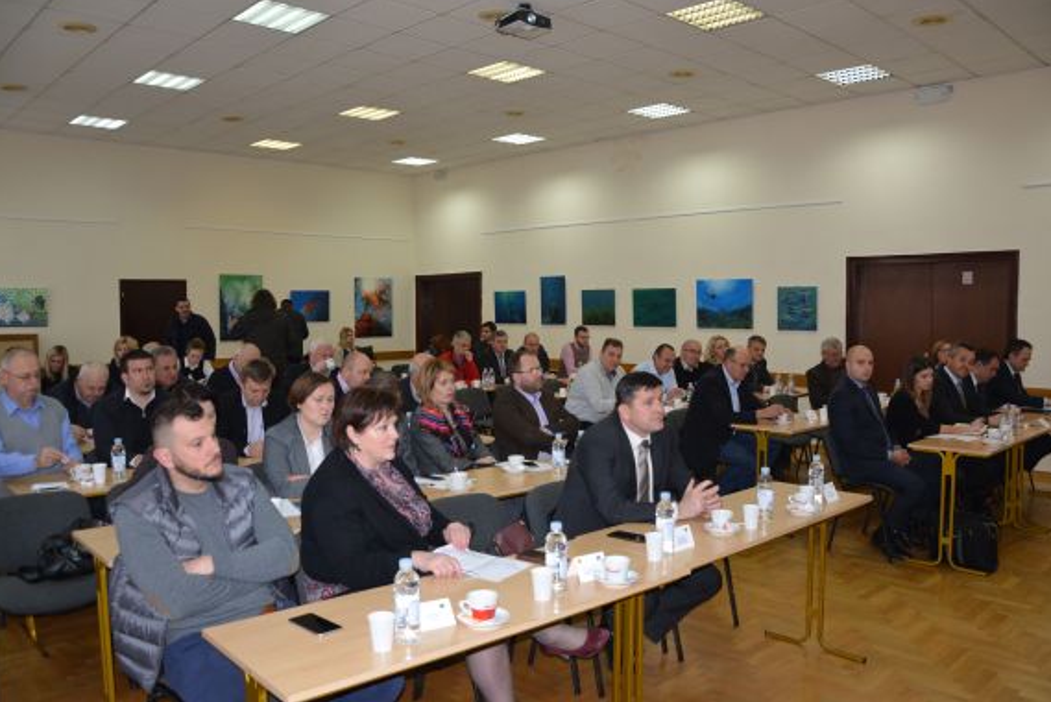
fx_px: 818
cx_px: 538
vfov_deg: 46.4
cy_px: 358
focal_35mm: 28
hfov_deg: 65.4
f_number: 3.5
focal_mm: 18
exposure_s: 1/80
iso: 400
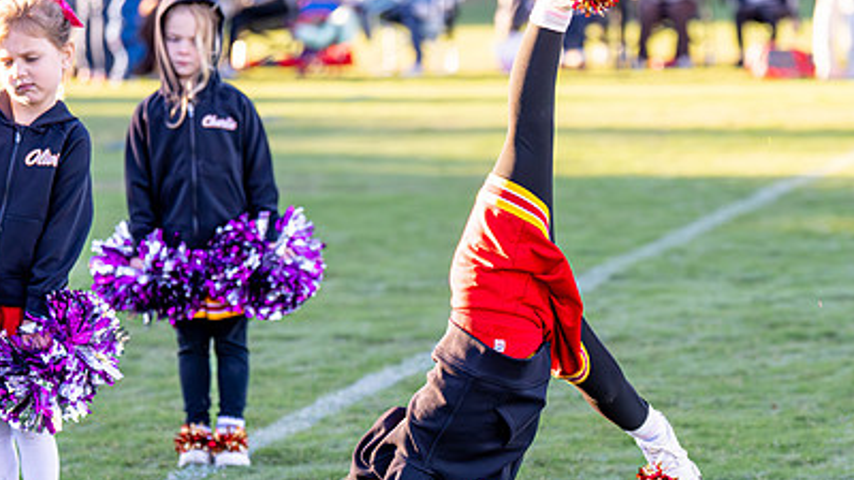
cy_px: 382
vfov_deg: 6.7
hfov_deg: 11.9
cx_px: 500
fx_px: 4099
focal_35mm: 181
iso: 1600
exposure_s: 1/2500
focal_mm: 97
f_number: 2.8
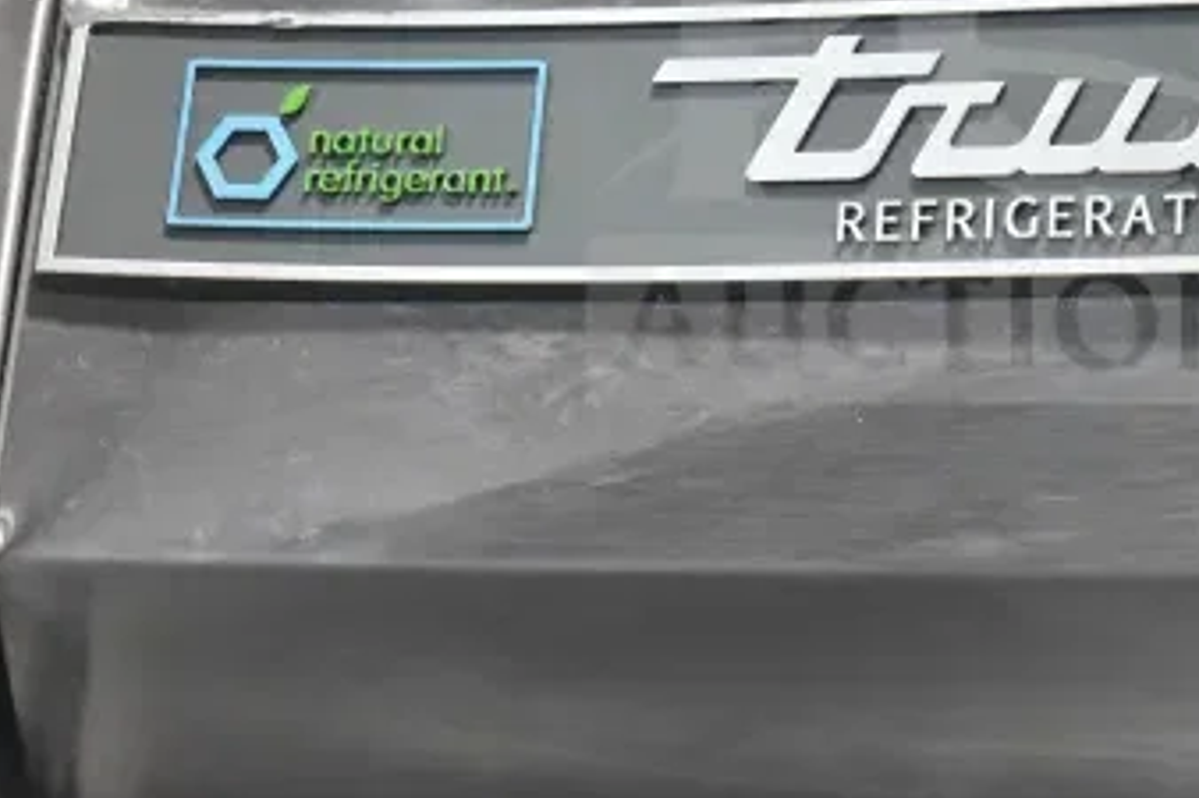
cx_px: 983
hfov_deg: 13.7
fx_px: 4957
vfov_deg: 9.2
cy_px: 122
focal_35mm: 149
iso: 6400
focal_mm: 55
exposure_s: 1/400
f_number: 8
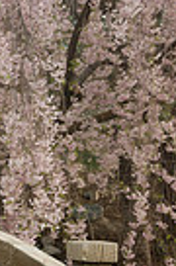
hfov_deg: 9.0
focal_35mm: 146
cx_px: -111
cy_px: 205
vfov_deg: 14.0
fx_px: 1076
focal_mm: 44
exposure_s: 1/125
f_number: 5.6
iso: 800
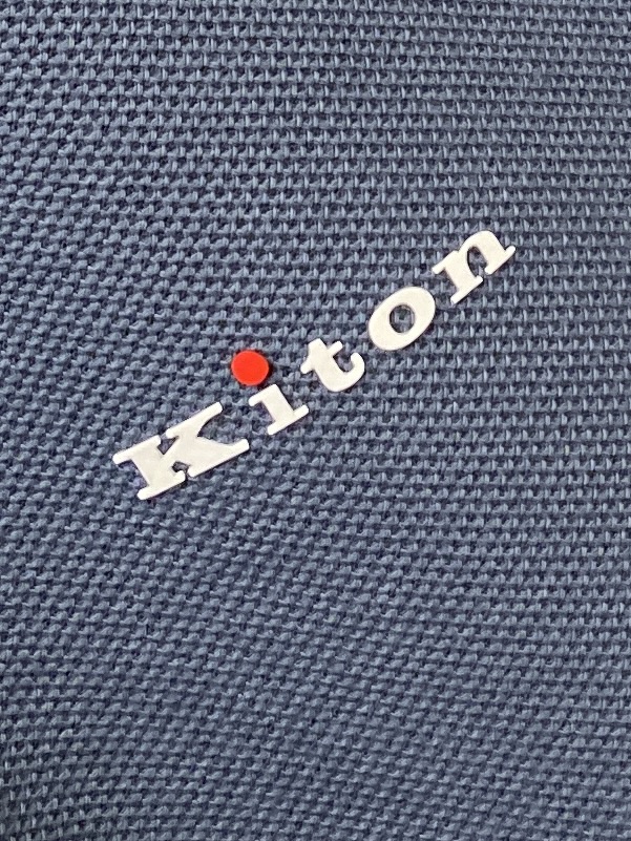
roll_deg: +37.2
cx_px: 316
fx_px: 632
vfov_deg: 67.3
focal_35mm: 26
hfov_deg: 53.1
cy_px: 420
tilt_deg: -11.9
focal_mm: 4.25
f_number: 1.8
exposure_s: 1/121
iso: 125
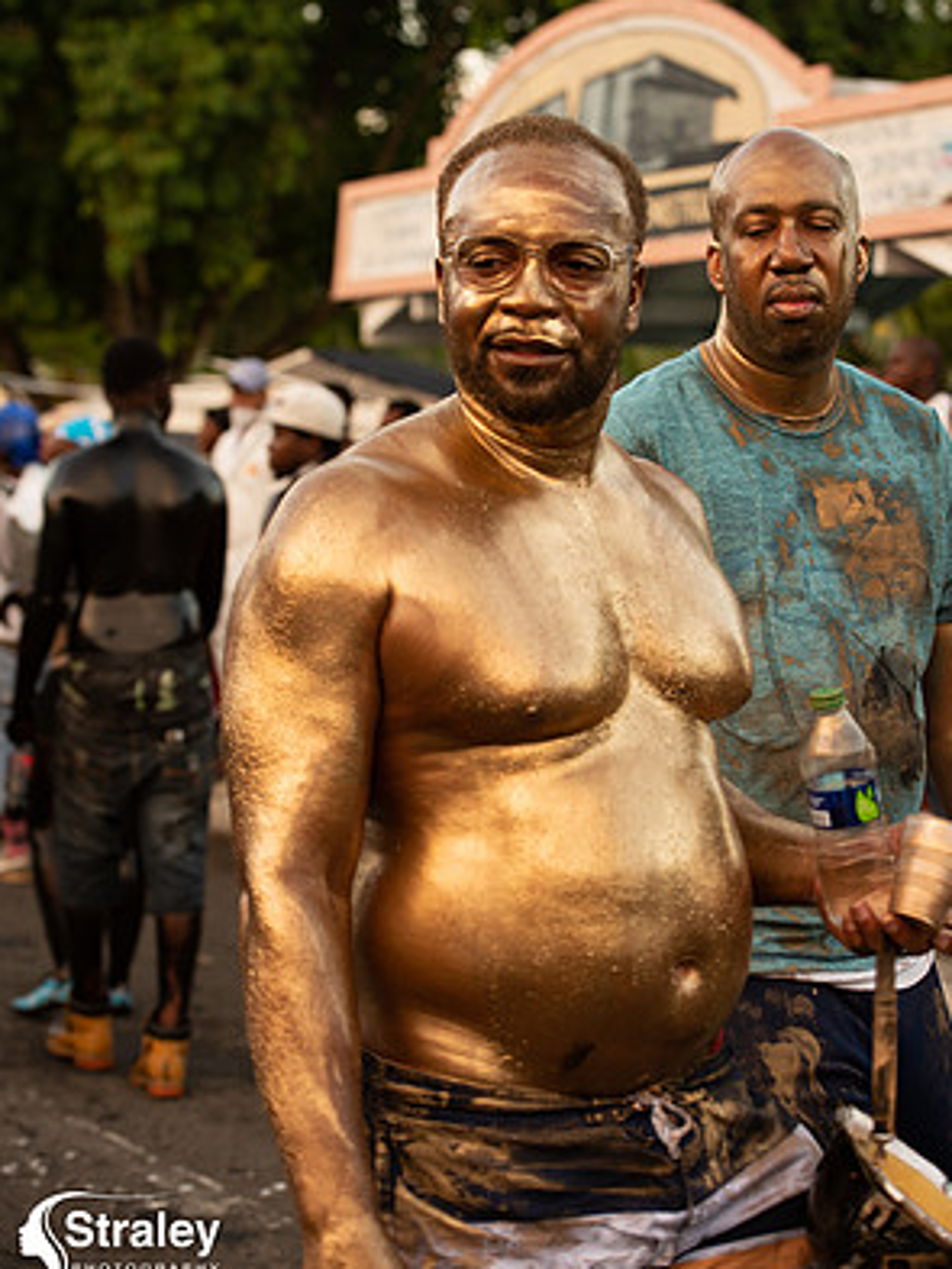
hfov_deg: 19.1
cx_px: 479
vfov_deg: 25.3
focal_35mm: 77
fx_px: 2822
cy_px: 578
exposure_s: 1/200
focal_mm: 70
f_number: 5
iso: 640
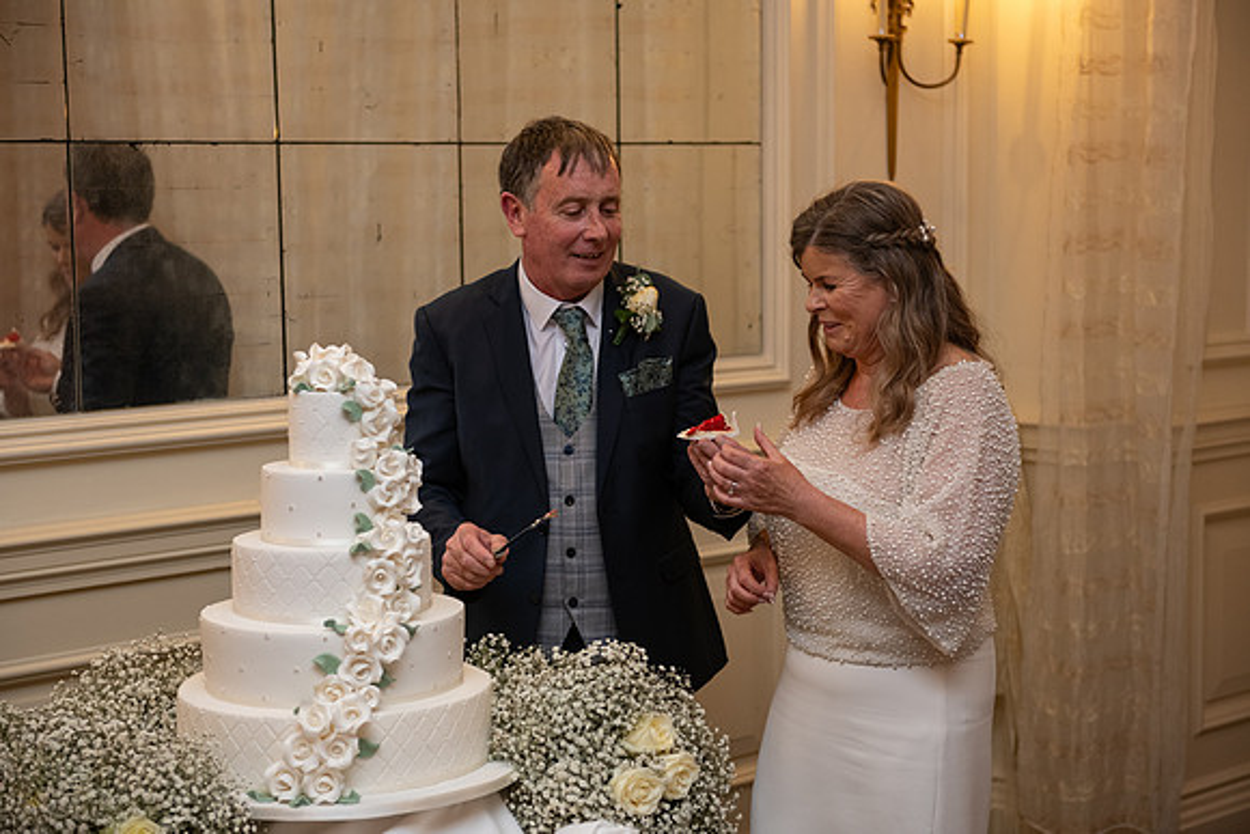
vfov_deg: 21.9
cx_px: 625
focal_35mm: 62
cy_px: 417
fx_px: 2153
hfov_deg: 32.4
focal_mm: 62
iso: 800
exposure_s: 1/160
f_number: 3.5
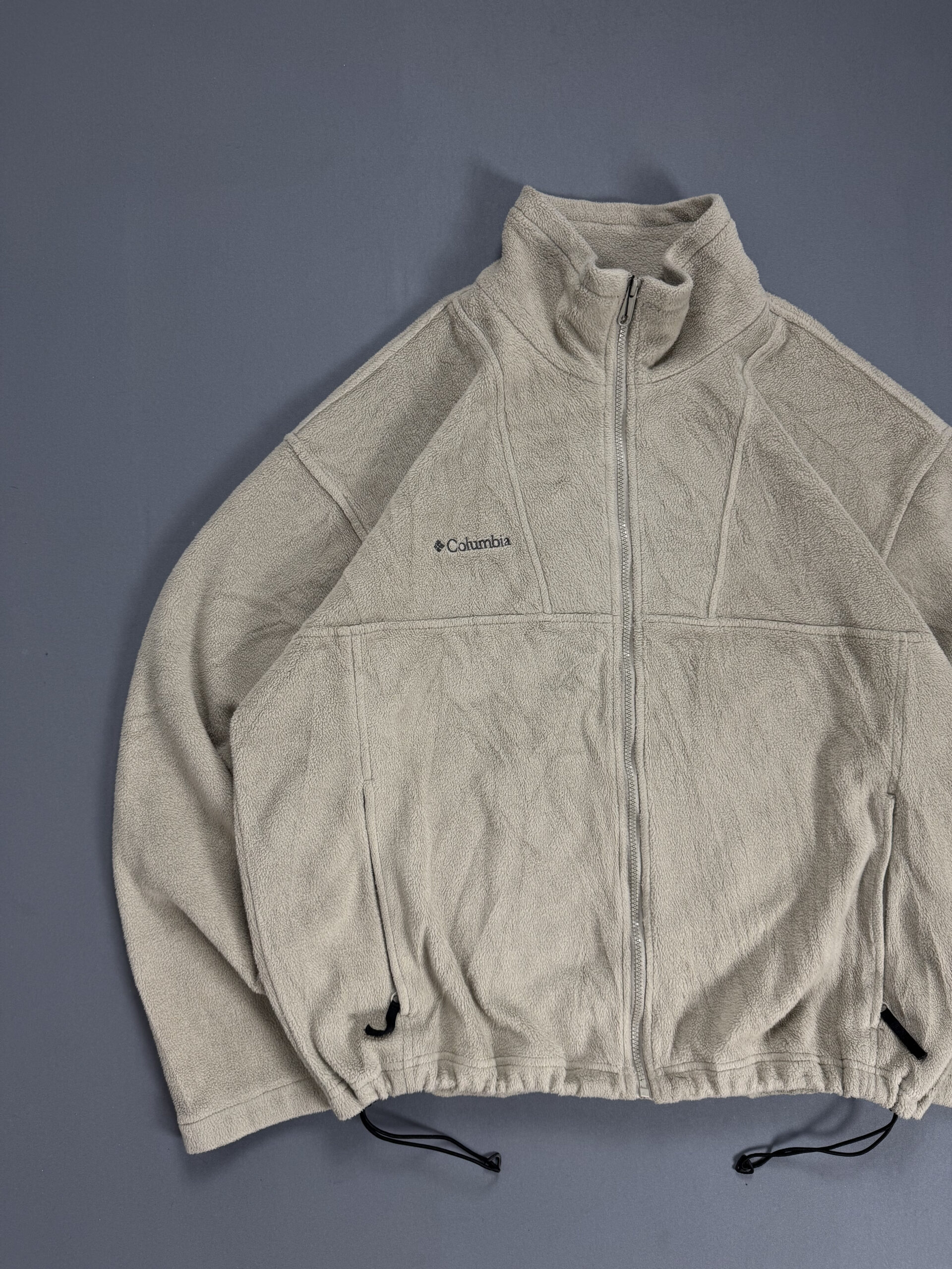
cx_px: 476
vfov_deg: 71.6
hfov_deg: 56.8
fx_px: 880
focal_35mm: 24
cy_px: 634
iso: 125
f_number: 1.78
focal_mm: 6.76
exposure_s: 1/60
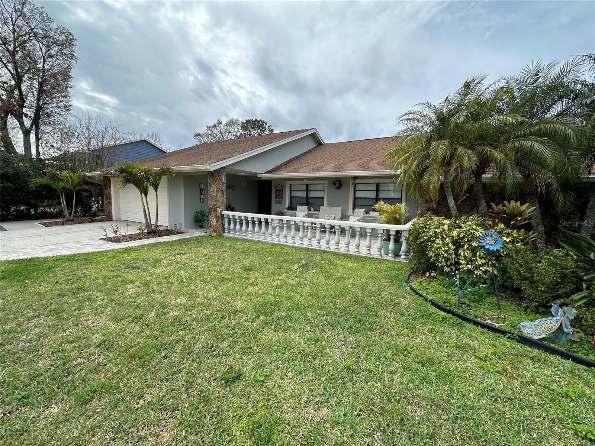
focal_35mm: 14
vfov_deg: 85.7
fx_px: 241
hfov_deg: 102.1
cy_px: 223
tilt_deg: -5.3
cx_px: 298
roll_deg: -1.8
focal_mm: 2.22
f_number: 2.2
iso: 50
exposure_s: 1/849
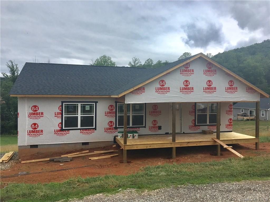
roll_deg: -1.3
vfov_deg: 48.2
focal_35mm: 29
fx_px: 226
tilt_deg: -1.7
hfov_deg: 61.7
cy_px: 101
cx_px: 135
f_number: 2.2
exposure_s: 1/950
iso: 25
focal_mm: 4.15
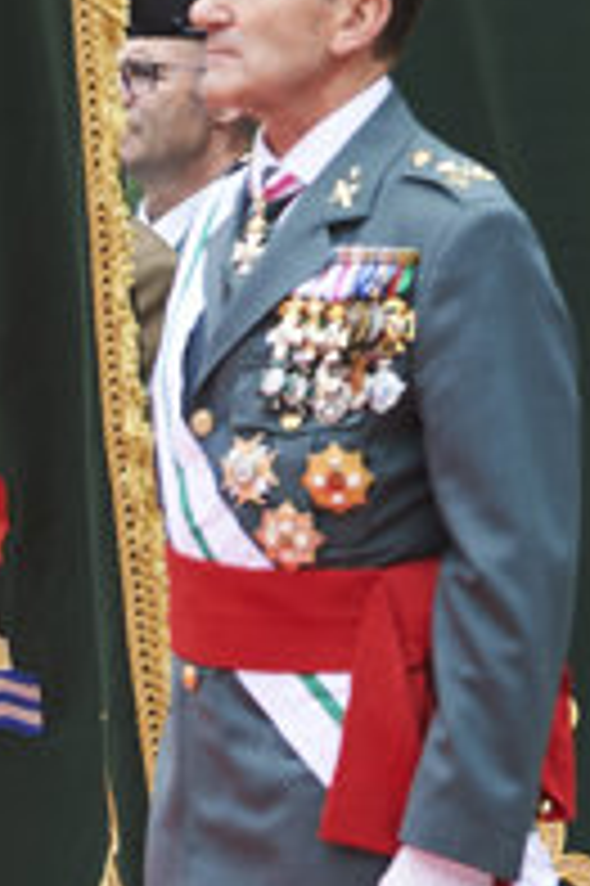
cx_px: -1009
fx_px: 24526
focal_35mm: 996
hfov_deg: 1.4
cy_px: 675
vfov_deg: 2.1
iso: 200
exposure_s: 1/125
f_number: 7.1
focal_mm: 200
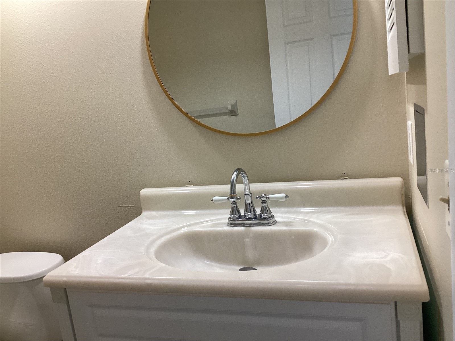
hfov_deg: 58.4
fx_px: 407
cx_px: 228
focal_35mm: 31
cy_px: 170
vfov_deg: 45.4
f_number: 2.4
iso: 160
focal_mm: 3.3
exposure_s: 1/60
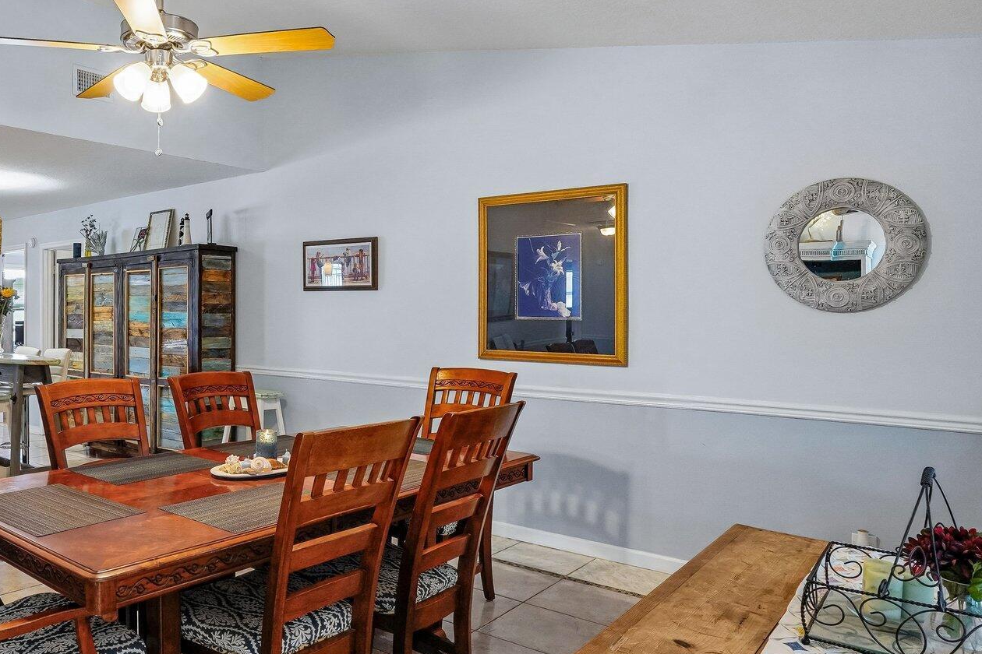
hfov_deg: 65.5
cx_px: 256
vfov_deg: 49.4
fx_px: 709
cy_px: 368
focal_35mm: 26
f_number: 13
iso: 400
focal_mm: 16
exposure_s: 1/10
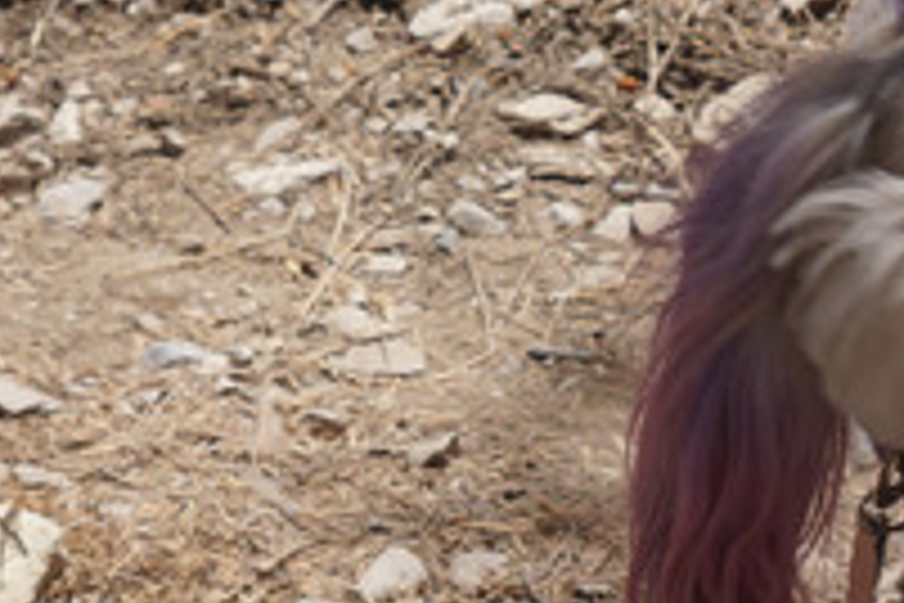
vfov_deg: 11.3
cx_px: 189
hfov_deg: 16.8
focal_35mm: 121
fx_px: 3038
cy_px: 189
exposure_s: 1/125
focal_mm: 18
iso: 100
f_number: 5.6
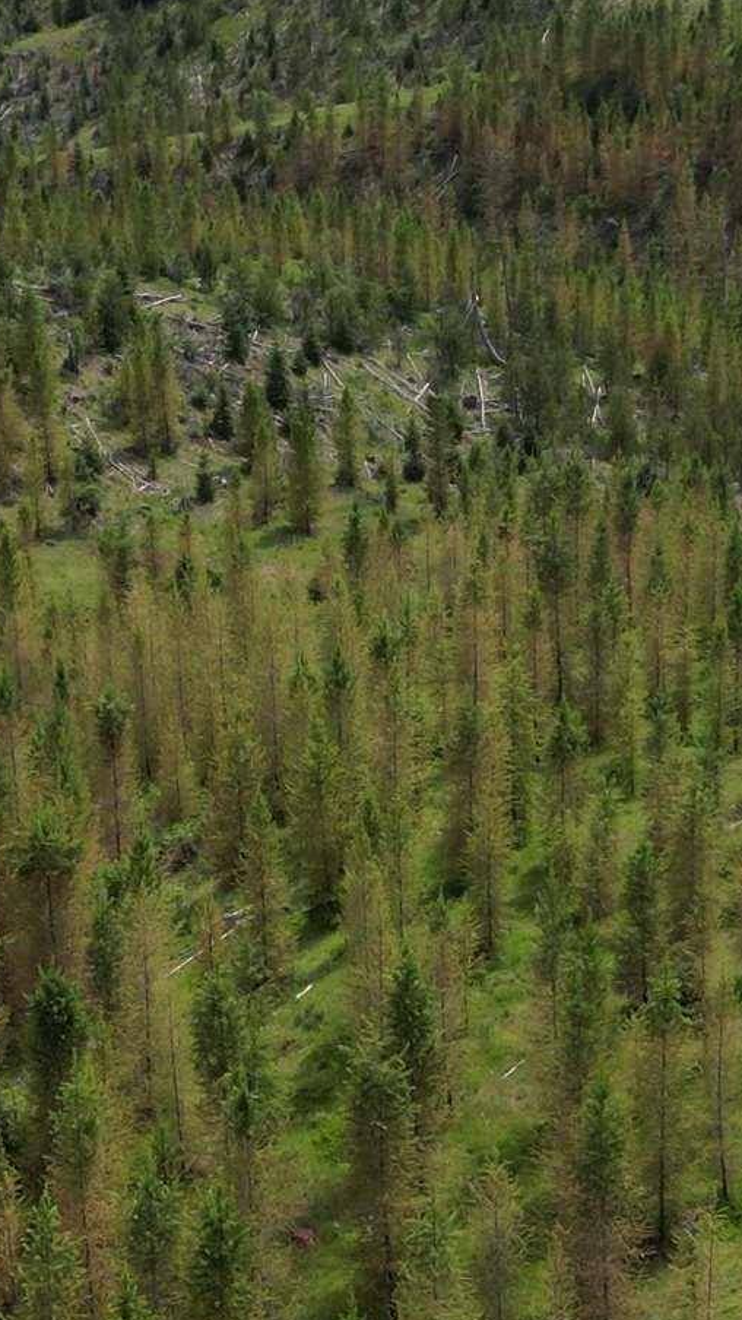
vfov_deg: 23.9
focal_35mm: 89
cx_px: 425
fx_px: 3113
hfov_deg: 13.6
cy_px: 838
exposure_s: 1/2500
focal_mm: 6.72
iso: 130
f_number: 1.7
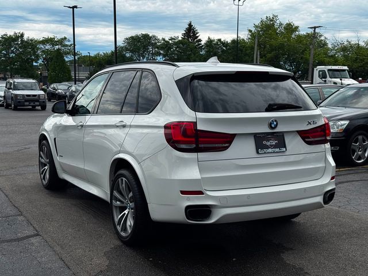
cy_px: 138
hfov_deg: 39.7
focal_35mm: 48
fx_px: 510
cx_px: 184
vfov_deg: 30.3
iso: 64
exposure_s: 1/1637
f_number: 1.78
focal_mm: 6.76
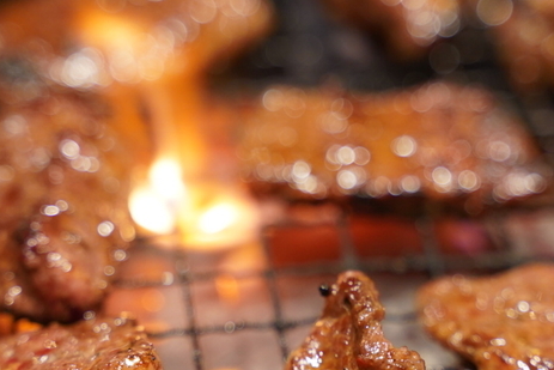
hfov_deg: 12.4
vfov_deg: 8.3
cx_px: 300
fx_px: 2555
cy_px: 243
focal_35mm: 166
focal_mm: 75
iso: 1600
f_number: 3.2
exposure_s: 1/60
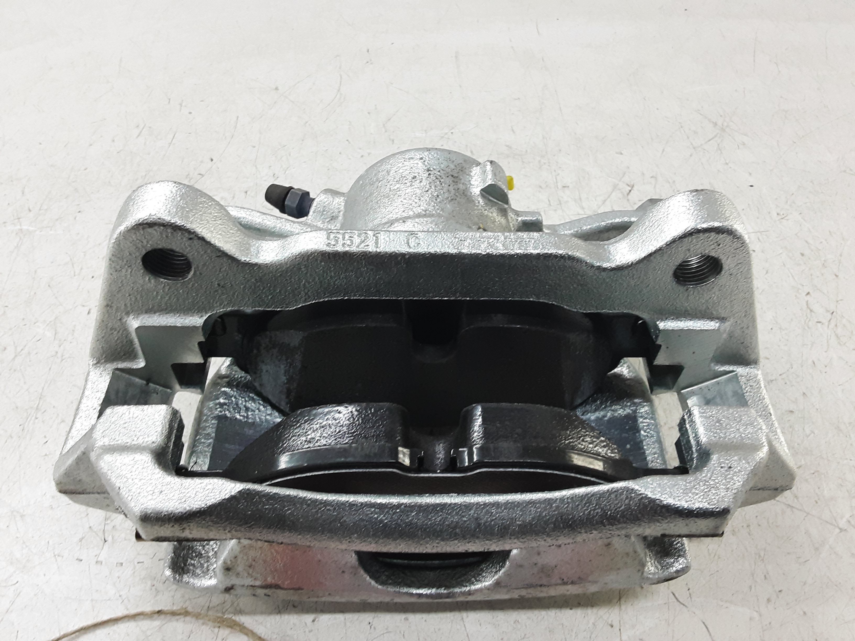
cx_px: 428
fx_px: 667
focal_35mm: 27
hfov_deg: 65.3
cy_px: 320
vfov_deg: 51.4
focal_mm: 2.91
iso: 125
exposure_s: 1/50
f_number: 1.9
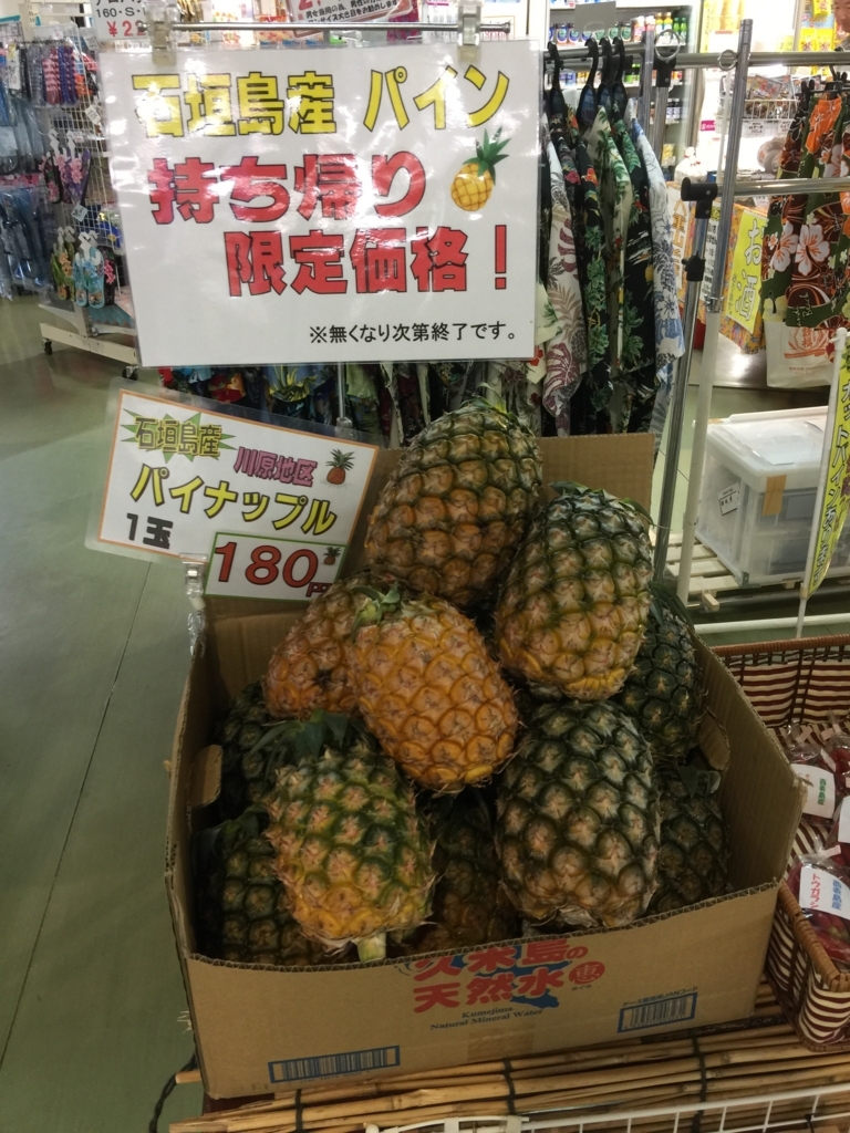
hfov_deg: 48.2
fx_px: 949
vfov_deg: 61.7
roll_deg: +0.1
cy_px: 566
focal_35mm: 29
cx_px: 425
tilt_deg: -28.6
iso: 50
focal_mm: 4.15
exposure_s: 1/15
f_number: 2.2
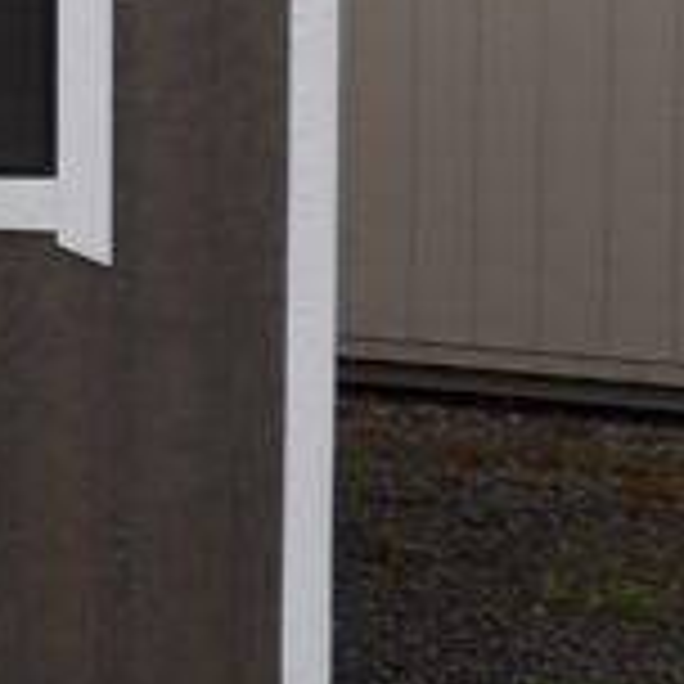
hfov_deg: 12.2
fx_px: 2794
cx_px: -747
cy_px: -58
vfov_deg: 13.7
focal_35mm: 125
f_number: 3.4
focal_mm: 5
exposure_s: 1/551
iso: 100
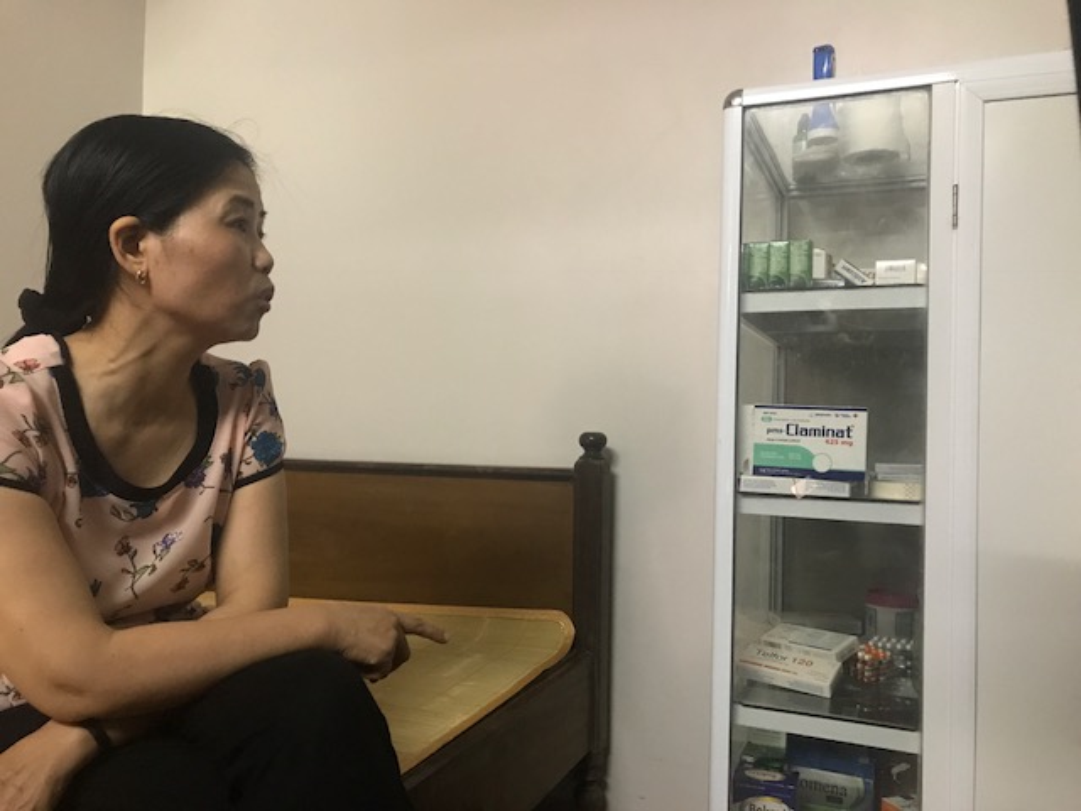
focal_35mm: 28
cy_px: 406
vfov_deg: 49.7
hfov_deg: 63.4
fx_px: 874
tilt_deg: +3.1
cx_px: 540
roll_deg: -0.8
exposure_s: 1/13
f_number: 1.8
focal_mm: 3.99
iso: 100
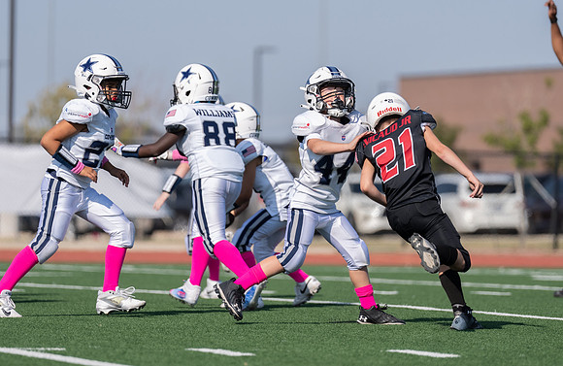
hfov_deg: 6.9
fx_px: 4660
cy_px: 173
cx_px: 286
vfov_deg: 4.5
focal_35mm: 300
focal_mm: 200
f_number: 2.8
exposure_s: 1/2000
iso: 100
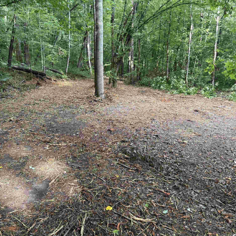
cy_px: 117
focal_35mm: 31
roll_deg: +3.0
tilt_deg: -10.2
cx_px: 99
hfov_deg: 52.3
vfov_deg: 52.5
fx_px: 239
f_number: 1.6
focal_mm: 5.96
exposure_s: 1/122
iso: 64
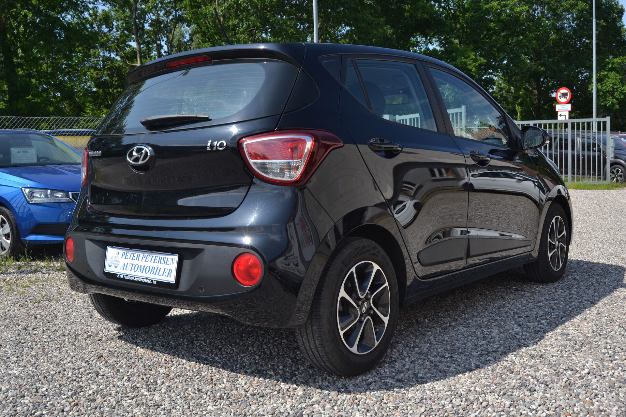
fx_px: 626
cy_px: 208
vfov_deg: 36.9
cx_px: 313
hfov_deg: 53.1
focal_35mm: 36
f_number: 9
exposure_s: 1/320
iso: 100
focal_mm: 24
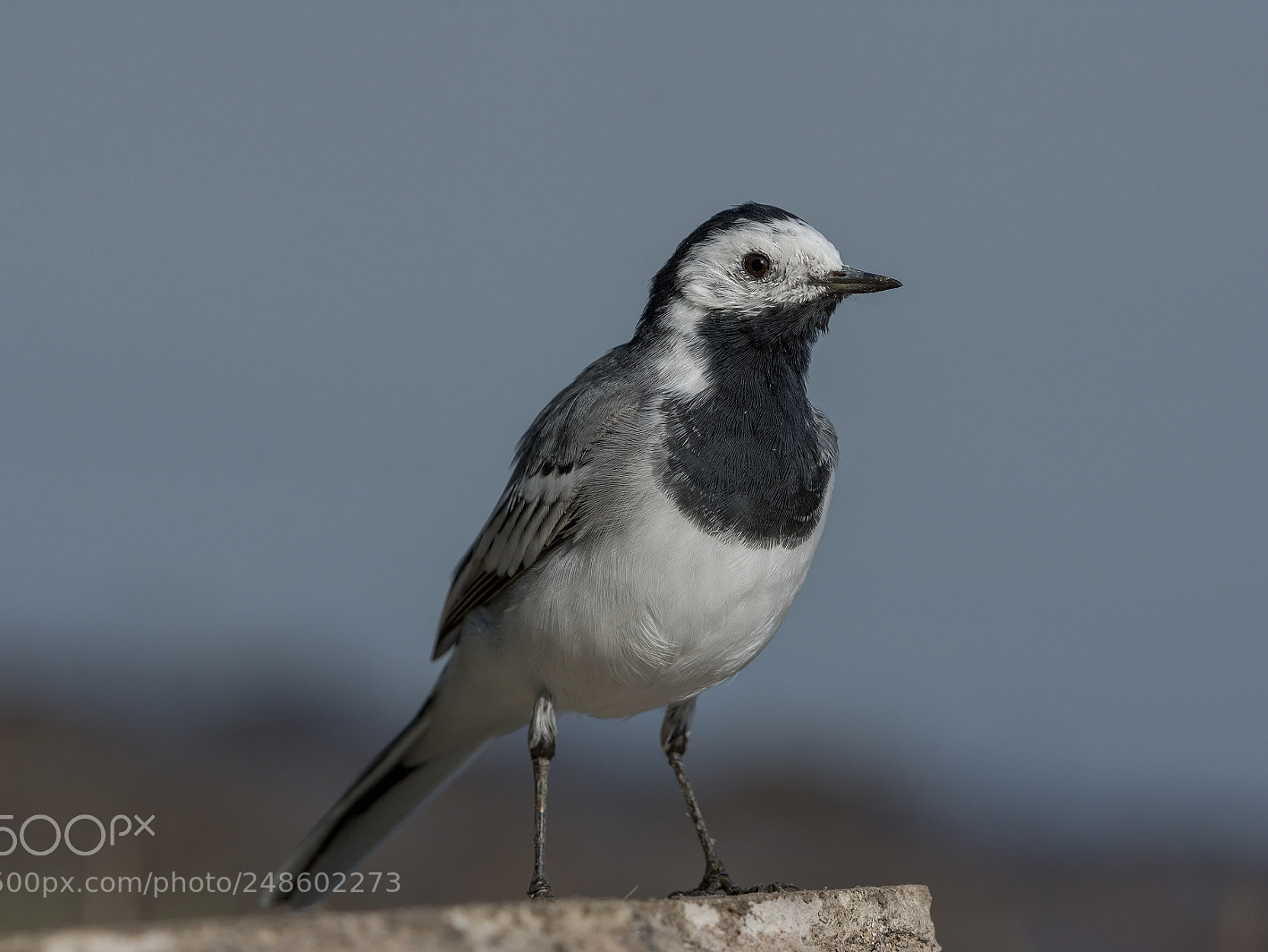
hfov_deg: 4.1
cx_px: 648
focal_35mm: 488
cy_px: 476
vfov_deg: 3.0
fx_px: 17879
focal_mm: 300
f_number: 7.1
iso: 280
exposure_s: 1/1600
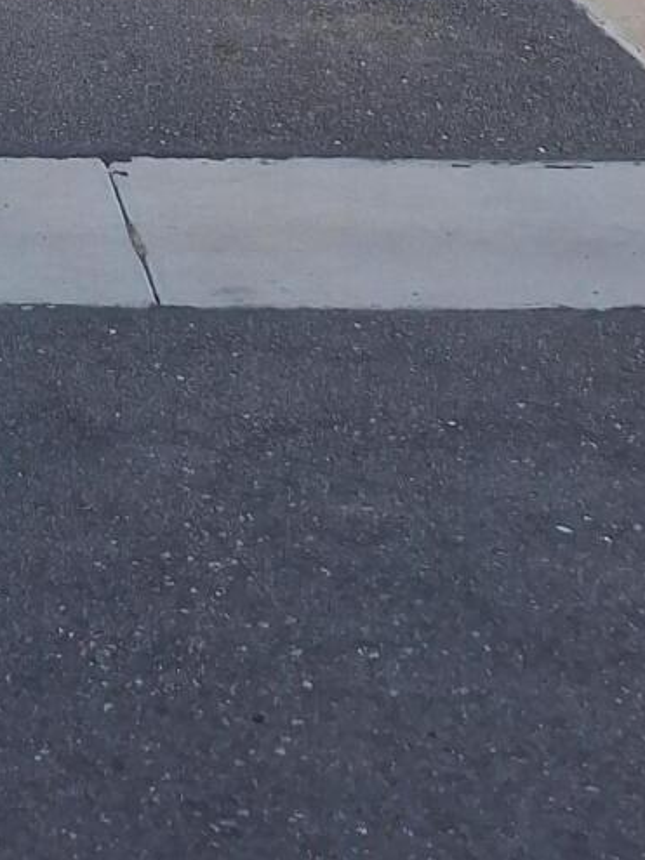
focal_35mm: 93
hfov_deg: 14.7
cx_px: -344
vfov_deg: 16.2
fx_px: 2311
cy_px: -874
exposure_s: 1/1337
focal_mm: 5.54
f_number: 1.8
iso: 40
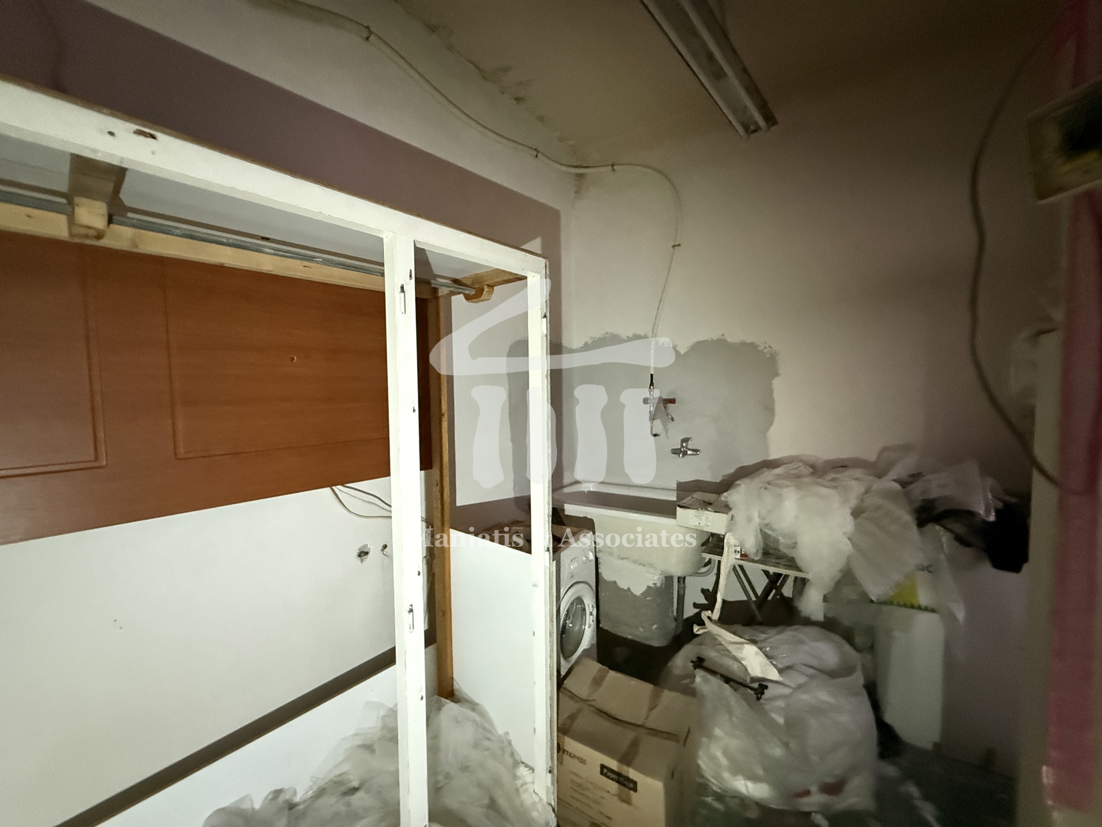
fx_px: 446
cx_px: 551
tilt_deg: -1.0
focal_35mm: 14
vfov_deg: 85.7
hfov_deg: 102.1
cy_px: 414
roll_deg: +1.0
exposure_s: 1/60
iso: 1250
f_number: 2.2
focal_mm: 2.22
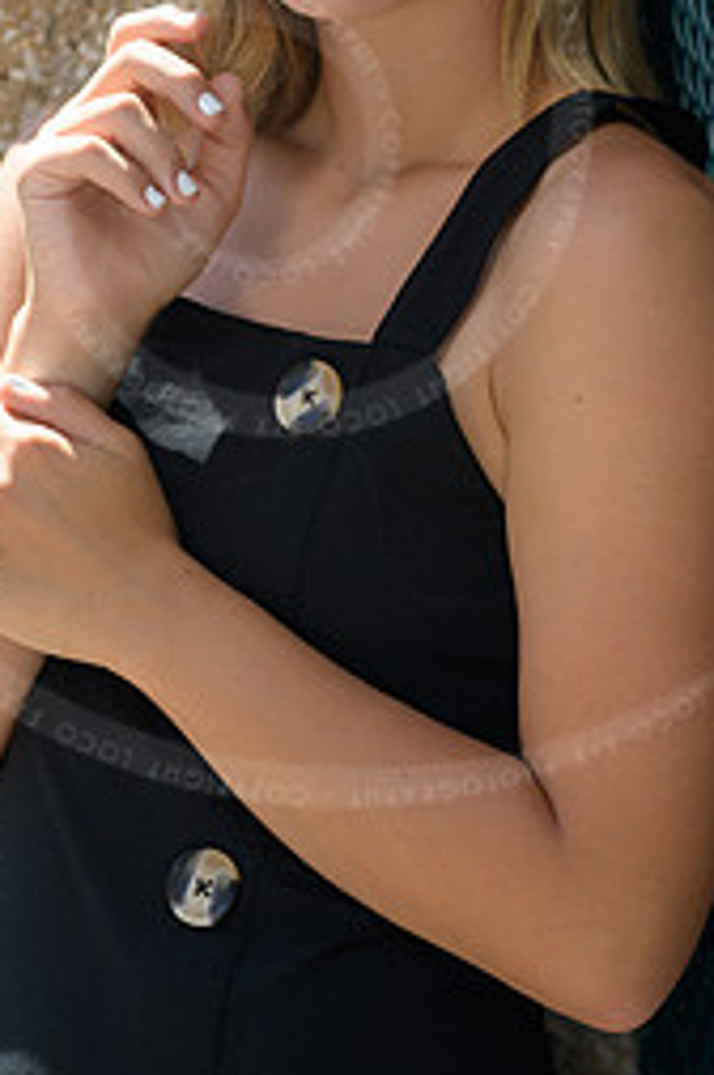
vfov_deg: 13.6
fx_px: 4504
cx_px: 300
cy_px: 255
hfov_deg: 9.1
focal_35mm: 151
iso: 160
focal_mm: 85
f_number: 3.2
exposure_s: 1/800
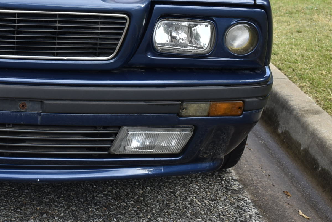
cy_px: -10
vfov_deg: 13.9
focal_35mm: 97
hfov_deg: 20.0
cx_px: -46
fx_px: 895
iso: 220
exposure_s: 1/250
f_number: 5.6
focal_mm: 26
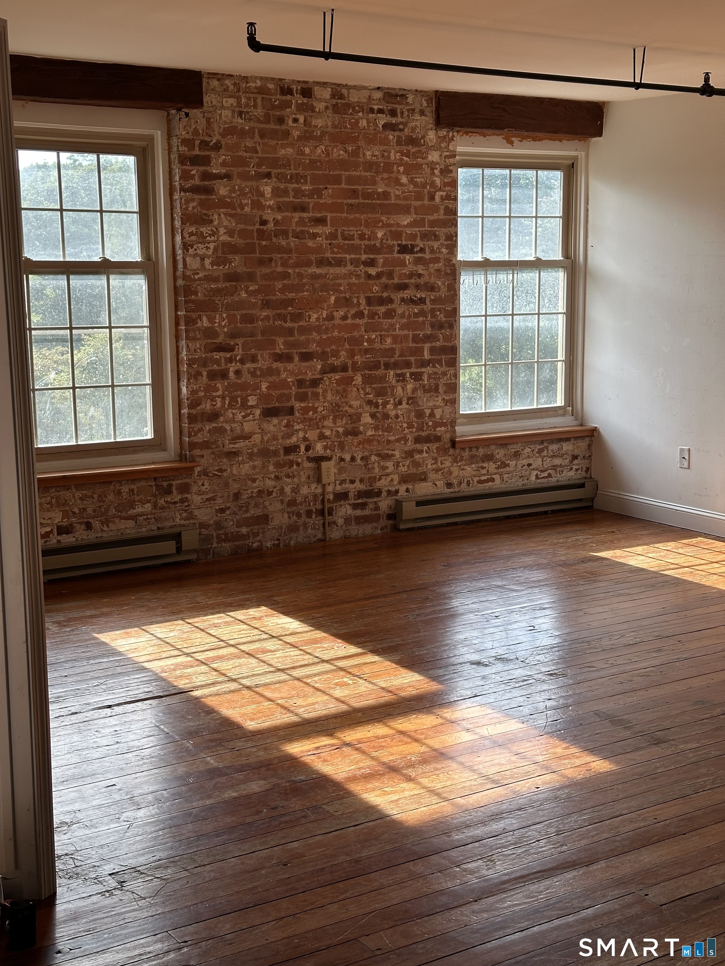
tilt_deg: -8.0
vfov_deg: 39.7
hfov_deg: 30.3
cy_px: 483
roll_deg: +0.4
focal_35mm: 48
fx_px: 1340
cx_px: 362
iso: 64
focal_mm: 6.86
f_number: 1.78
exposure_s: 1/345
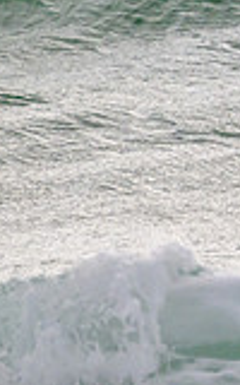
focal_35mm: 2962
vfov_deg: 0.7
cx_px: 679
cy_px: -37
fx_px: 30998
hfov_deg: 0.4
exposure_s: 1/2000
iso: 2000
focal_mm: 800
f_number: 11
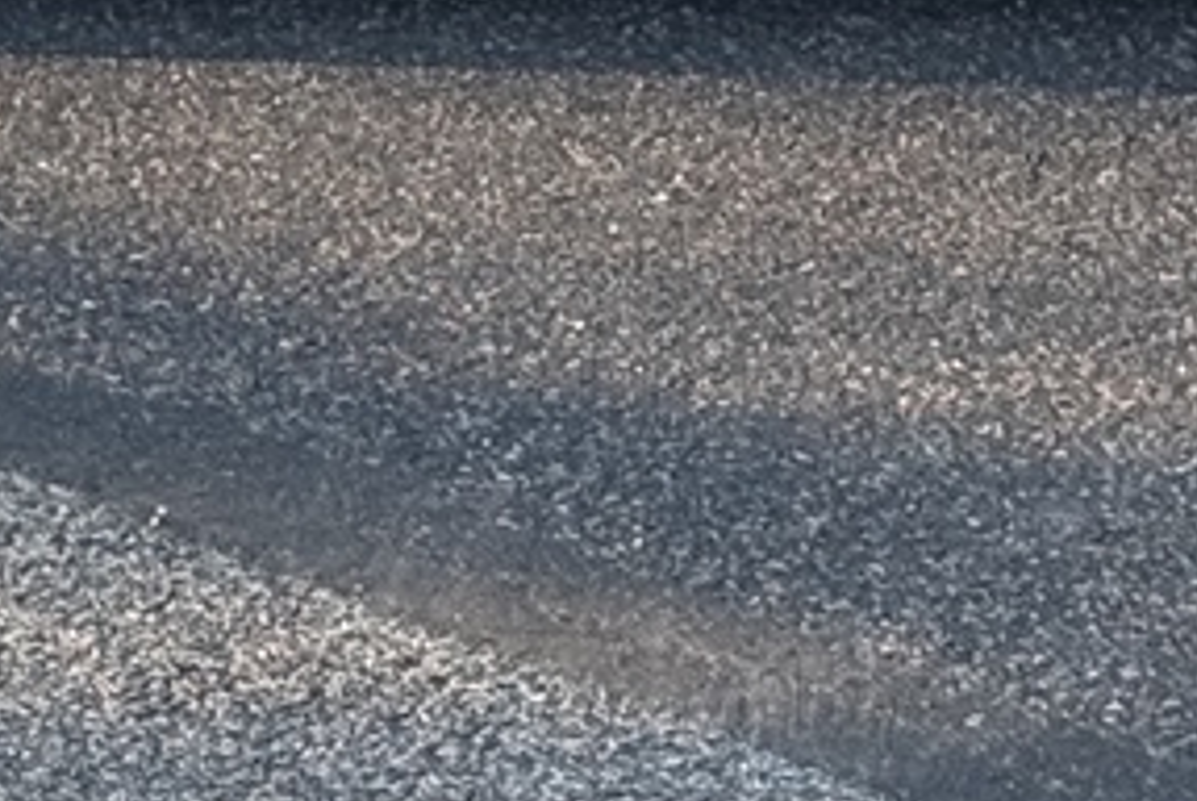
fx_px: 9253
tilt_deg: -8.8
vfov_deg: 4.9
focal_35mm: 278
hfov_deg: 7.4
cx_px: 1030
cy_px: -688
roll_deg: +2.3
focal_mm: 6.76
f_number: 1.78
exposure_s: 1/1114
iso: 64
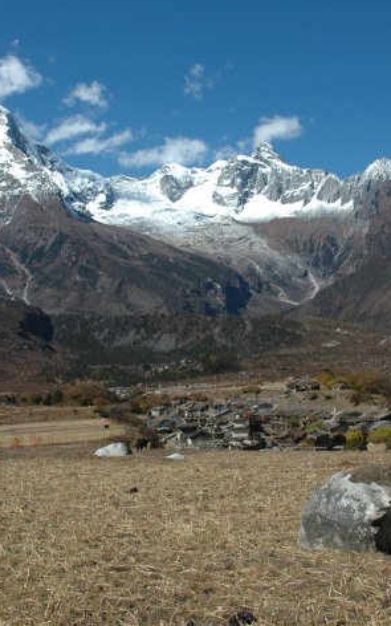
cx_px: 184
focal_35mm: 42
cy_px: 309
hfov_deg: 30.5
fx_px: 716
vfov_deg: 47.2
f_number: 10
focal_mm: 18
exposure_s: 1/400
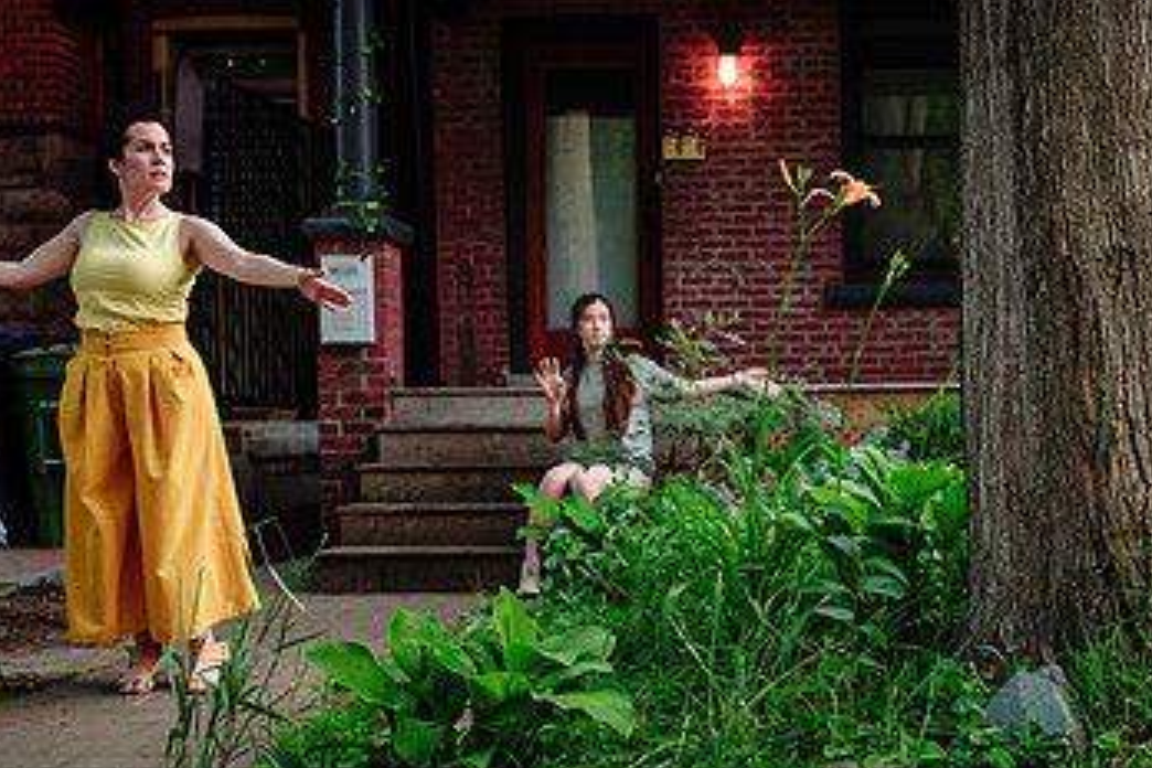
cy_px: 489
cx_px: 828
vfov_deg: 28.0
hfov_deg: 40.2
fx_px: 1536
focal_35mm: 48
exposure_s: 1/500
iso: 500
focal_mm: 17
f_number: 1.8
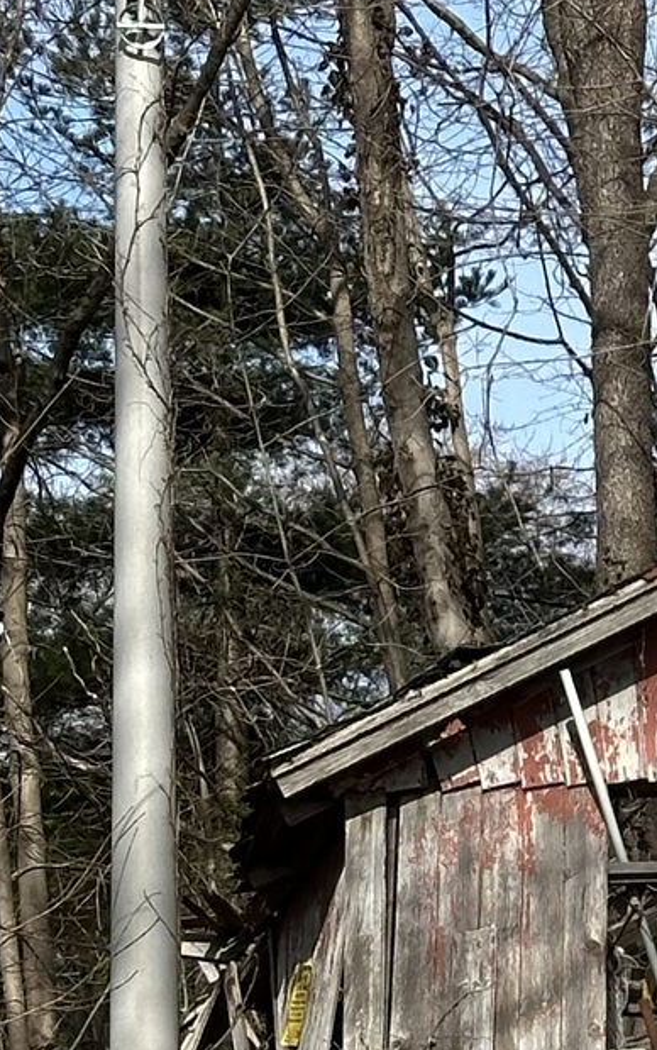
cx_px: 1421
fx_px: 5410
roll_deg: +0.3
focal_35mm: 189
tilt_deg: +1.9
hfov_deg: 6.7
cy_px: 1084
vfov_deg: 11.0
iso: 64
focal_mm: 6.86
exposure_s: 1/3257
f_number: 1.78
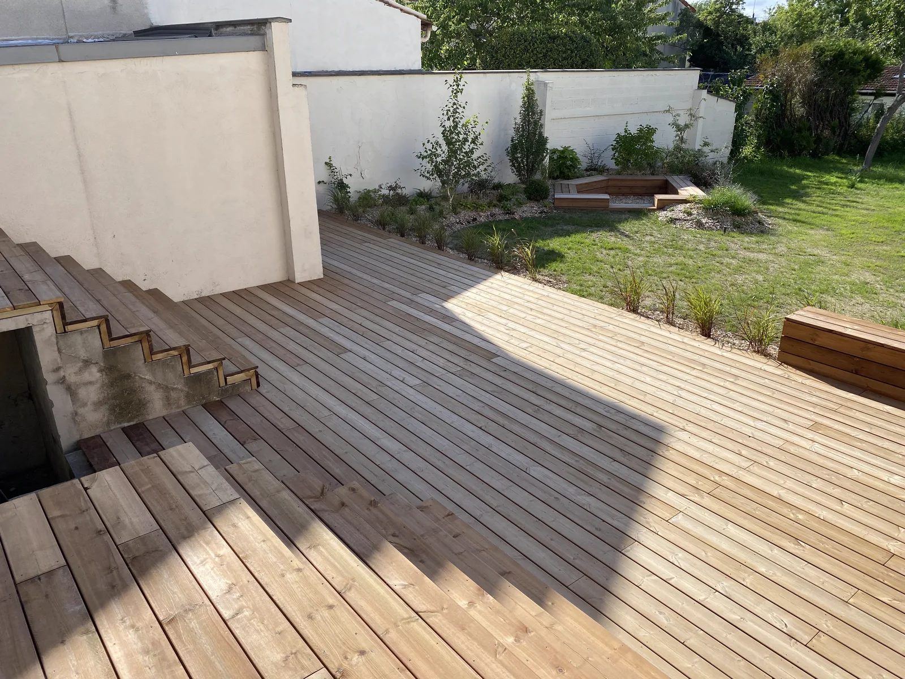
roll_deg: -0.2
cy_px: 340
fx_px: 680
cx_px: 452
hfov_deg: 67.3
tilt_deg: -21.4
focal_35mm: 26
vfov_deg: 53.1
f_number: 1.8
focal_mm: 4.25
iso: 32
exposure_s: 1/2183
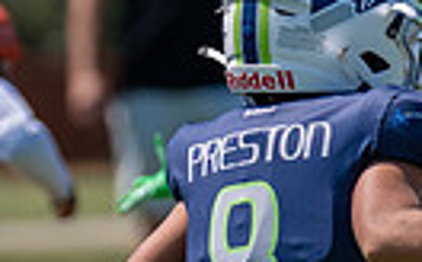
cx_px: -65
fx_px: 16751
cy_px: 327
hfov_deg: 1.4
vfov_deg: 0.9
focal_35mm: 1459
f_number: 2.8
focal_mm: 200
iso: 100
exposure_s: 1/2000
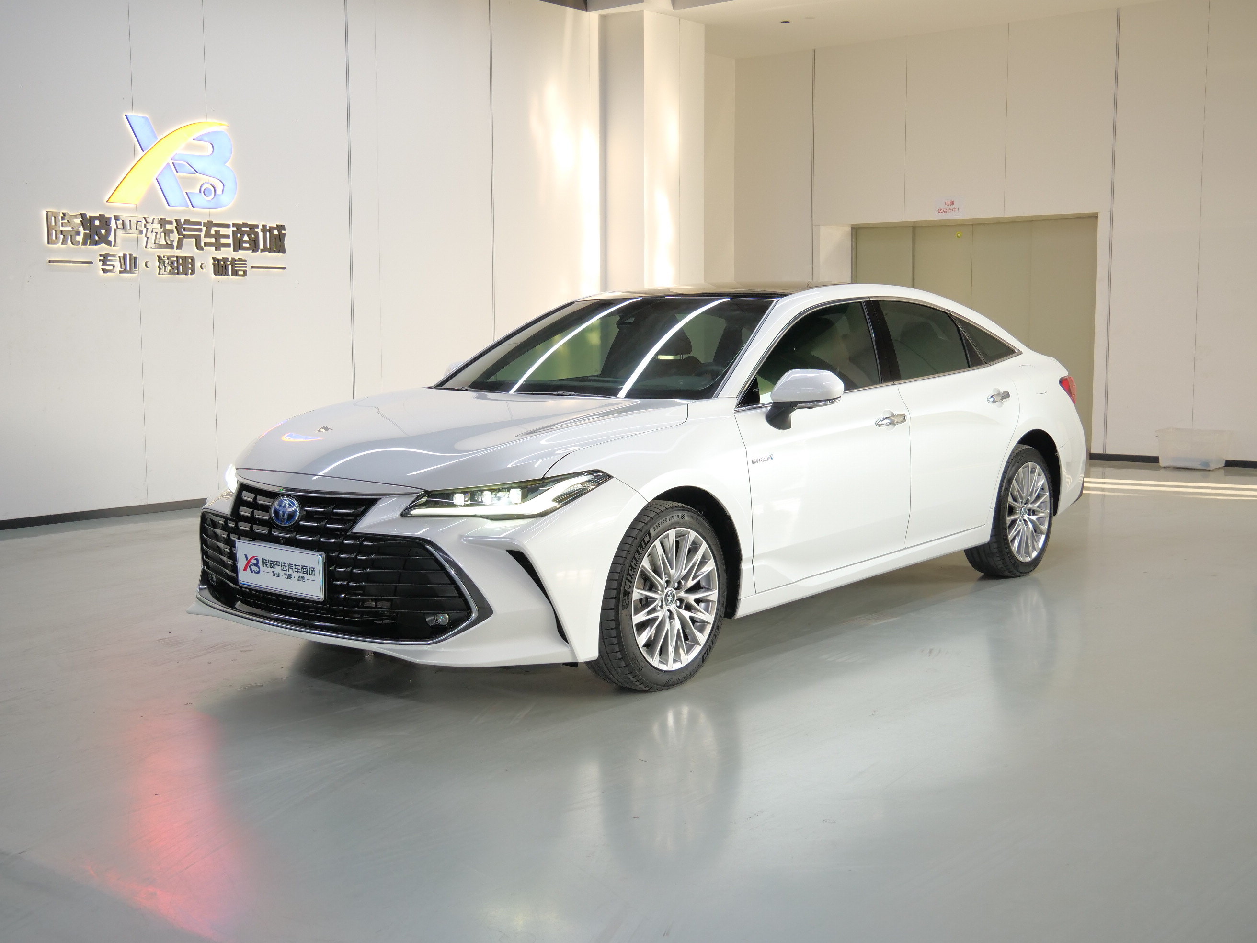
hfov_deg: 46.8
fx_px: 1453
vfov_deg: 36.0
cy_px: 472
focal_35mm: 40
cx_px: 628
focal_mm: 20
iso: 800
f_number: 4.1
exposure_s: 1/25
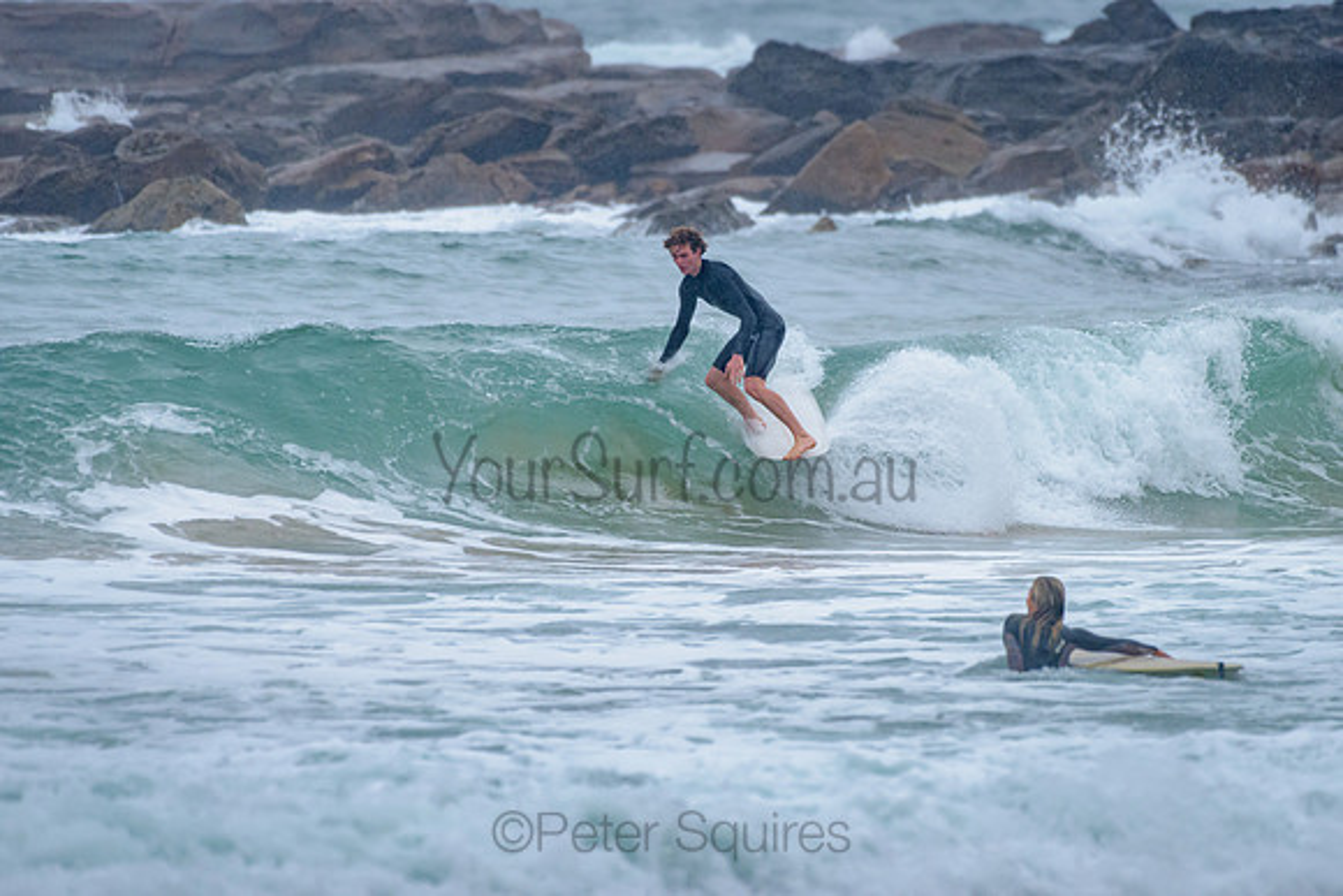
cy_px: 379
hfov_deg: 3.4
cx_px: 776
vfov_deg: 2.2
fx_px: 22883
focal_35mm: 613
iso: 900
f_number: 5.6
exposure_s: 1/1000
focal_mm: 500
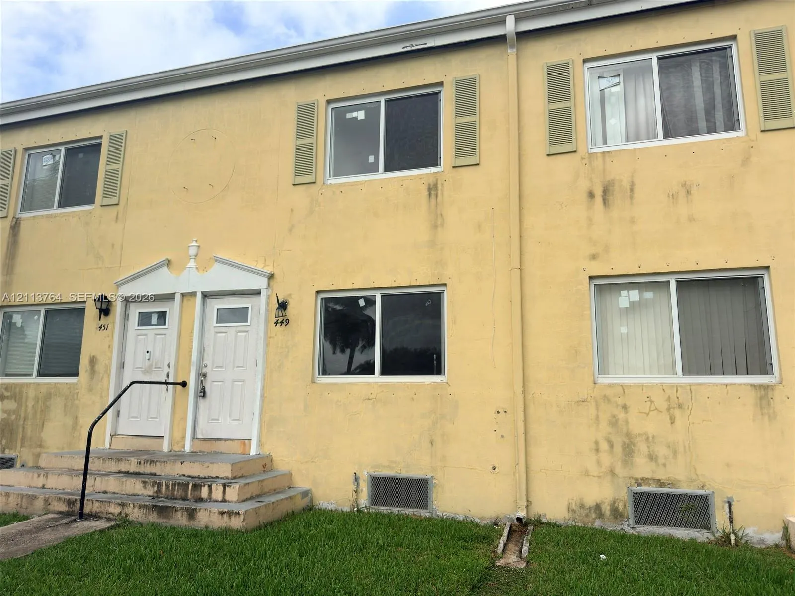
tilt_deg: +10.3
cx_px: 398
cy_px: 298
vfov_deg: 56.8
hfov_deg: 71.6
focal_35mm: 24
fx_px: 551
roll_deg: -0.4
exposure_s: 1/3058
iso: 64
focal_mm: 6.76
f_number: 1.78
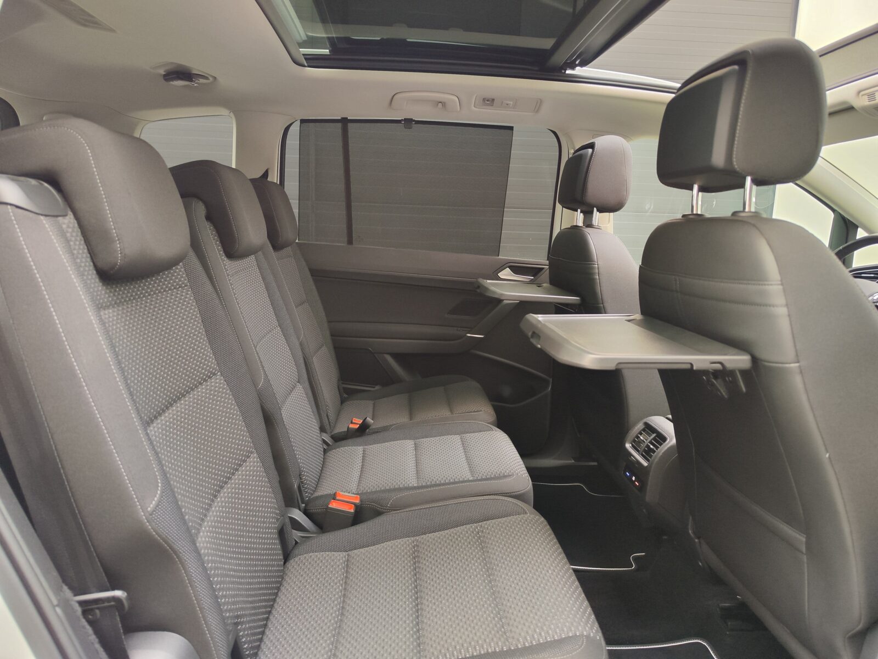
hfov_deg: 73.9
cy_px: 330
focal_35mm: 23
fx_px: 583
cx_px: 439
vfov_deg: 58.9
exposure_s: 1/50
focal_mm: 7.01
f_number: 1.69
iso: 411
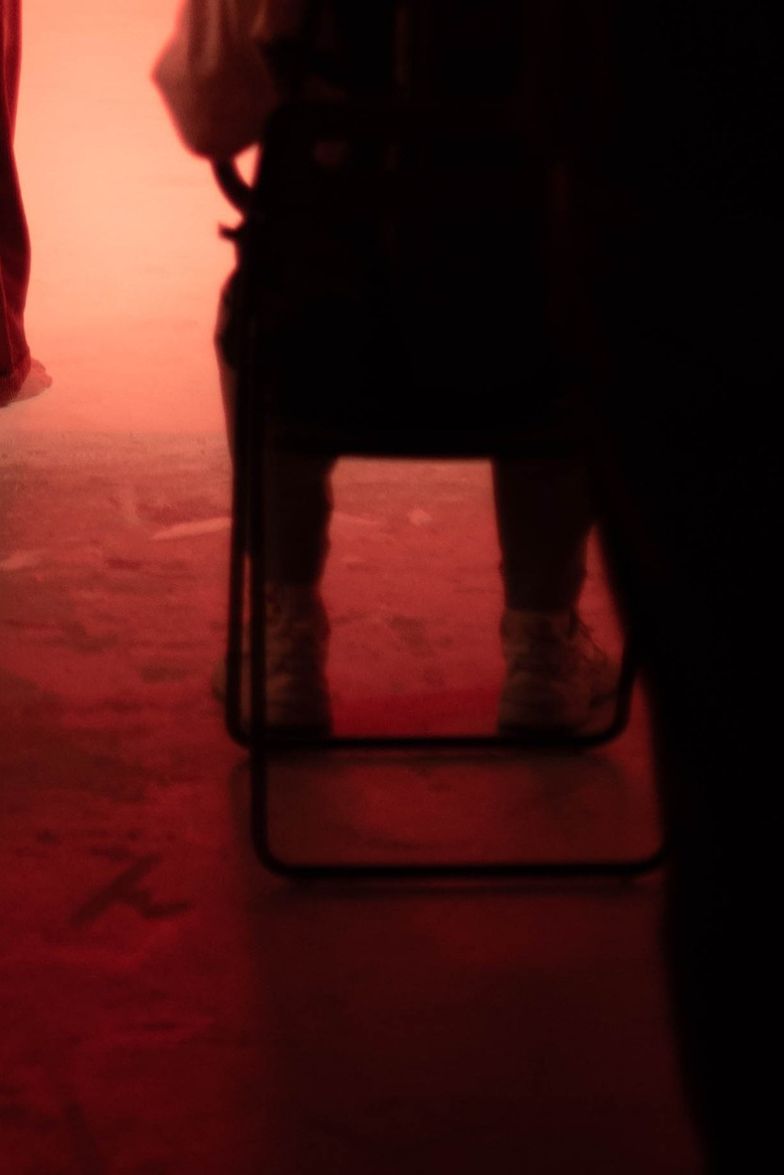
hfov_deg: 8.3
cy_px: -682
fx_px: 5354
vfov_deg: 11.9
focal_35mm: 164
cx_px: -114
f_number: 1.4
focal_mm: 50
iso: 500
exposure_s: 1/500
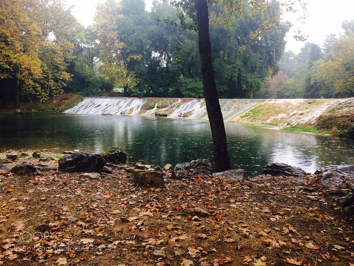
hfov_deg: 61.7
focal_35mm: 29
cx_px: 177
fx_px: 297
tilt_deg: -7.6
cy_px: 133
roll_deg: -1.2
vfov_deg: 48.2
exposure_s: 1/100
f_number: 2.2
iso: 64
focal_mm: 4.15
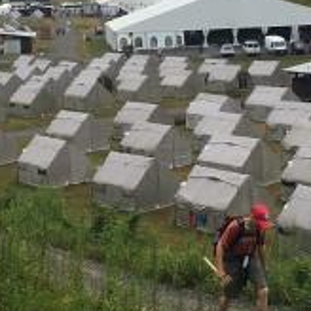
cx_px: 68
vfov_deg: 17.3
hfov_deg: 17.3
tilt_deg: -5.0
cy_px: 63
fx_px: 1016
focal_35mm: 100
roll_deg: +2.1
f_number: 2.2
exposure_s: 1/641
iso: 25
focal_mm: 4.15
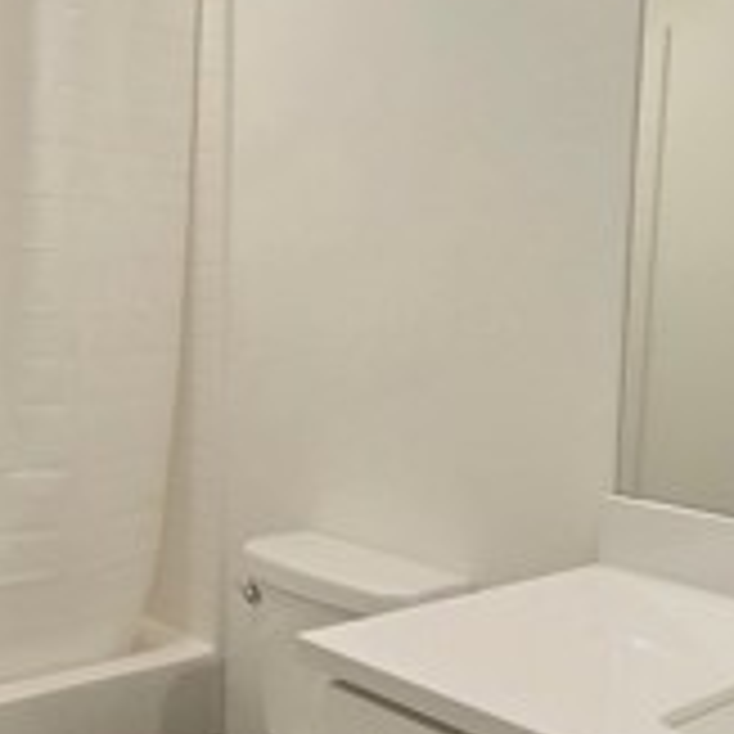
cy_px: 441
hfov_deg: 37.5
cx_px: 383
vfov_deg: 37.4
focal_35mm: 45
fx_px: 1080
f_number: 2.2
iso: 200
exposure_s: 1/120
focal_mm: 1.7
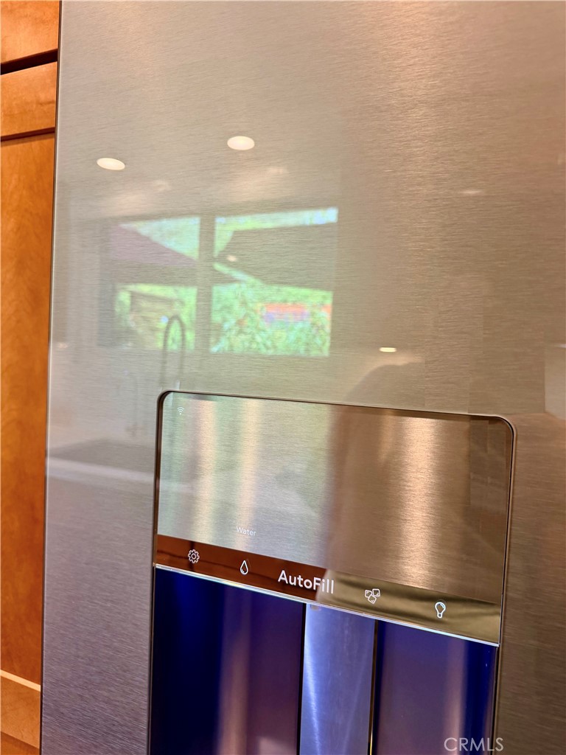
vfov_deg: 71.6
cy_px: 378
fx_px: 523
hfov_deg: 56.8
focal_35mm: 24
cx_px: 283
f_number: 1.78
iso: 200
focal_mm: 6.76
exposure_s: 1/120
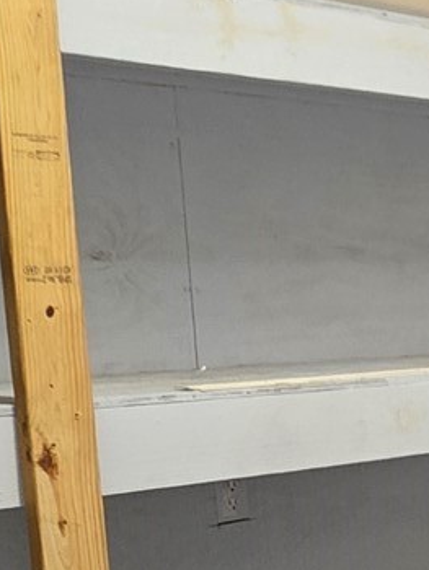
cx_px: 1028
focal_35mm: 76
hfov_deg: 13.8
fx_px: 1254
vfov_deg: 25.4
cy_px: 407
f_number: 1.9
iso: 250
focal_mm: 2.2
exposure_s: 1/120
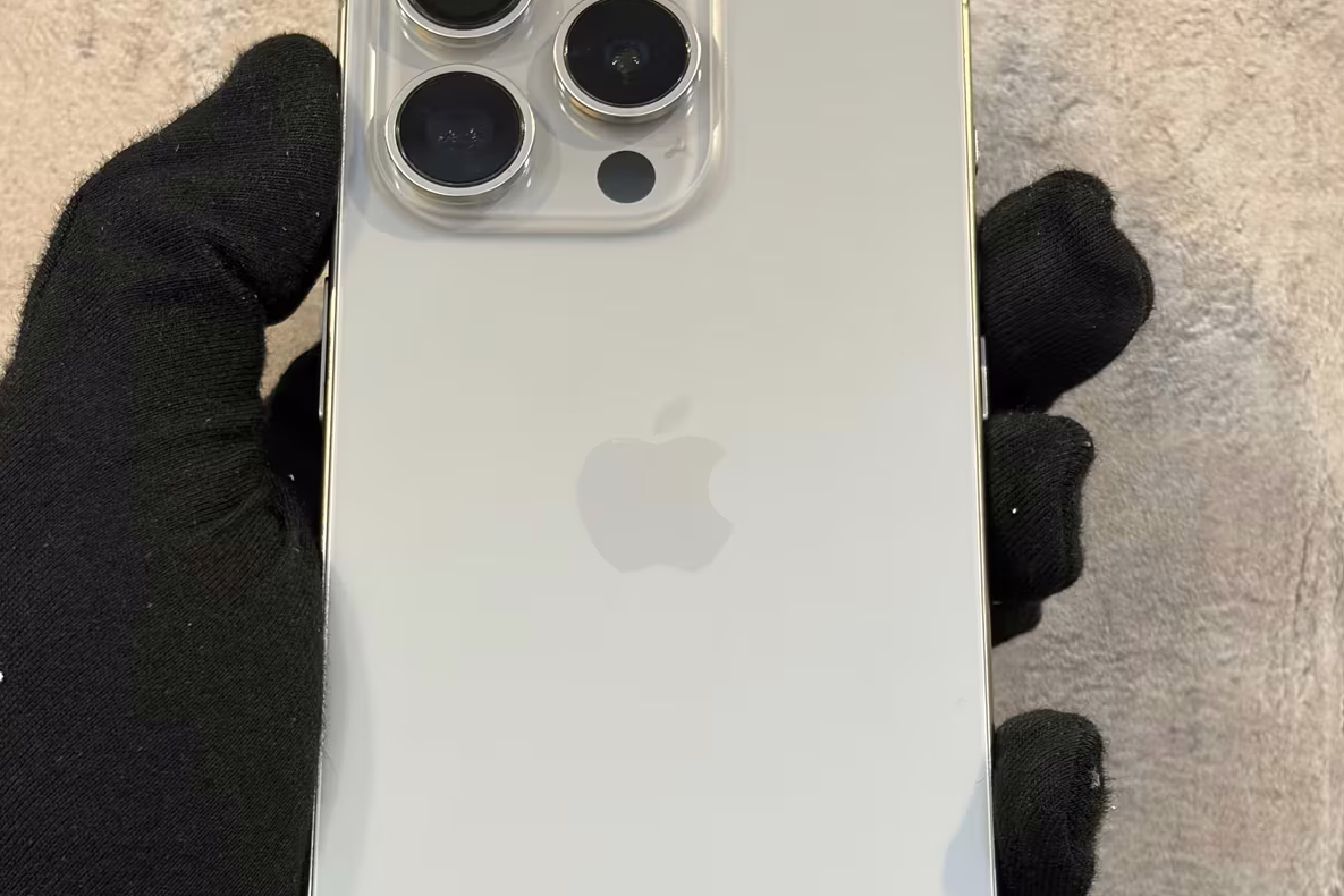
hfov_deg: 27.7
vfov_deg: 18.6
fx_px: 2725
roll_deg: -1.9
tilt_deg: +3.6
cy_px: 650
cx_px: 667
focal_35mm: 73
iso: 80
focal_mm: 5.96
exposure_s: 1/50
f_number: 1.6
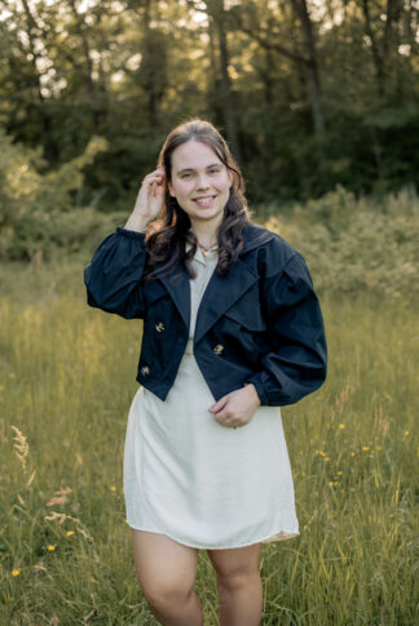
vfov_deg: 39.6
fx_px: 872
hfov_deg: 27.0
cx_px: 210
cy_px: 313
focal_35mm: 50
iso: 320
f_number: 2.5
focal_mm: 50
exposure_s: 1/800
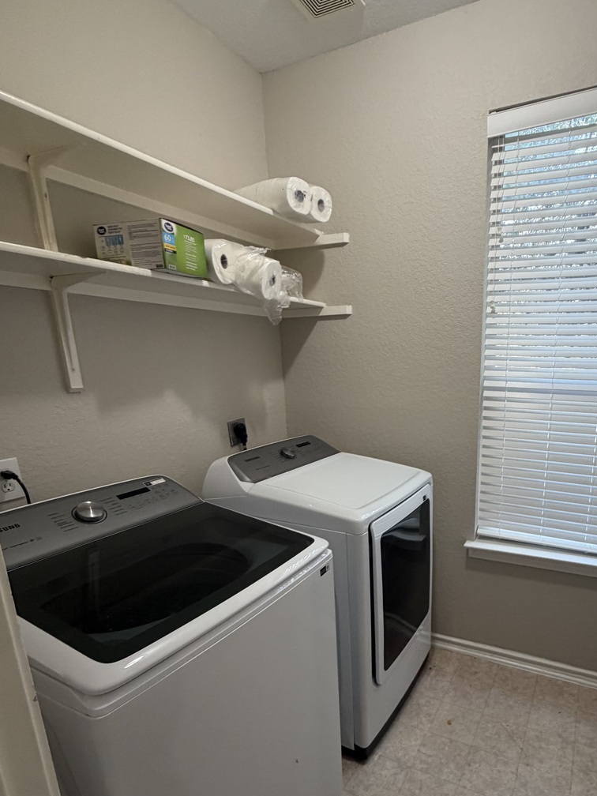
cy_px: 479
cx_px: 389
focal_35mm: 20
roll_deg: +1.1
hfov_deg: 64.6
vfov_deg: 80.7
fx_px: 460
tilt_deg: -13.9
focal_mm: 2.22
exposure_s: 1/120
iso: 320
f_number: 2.2
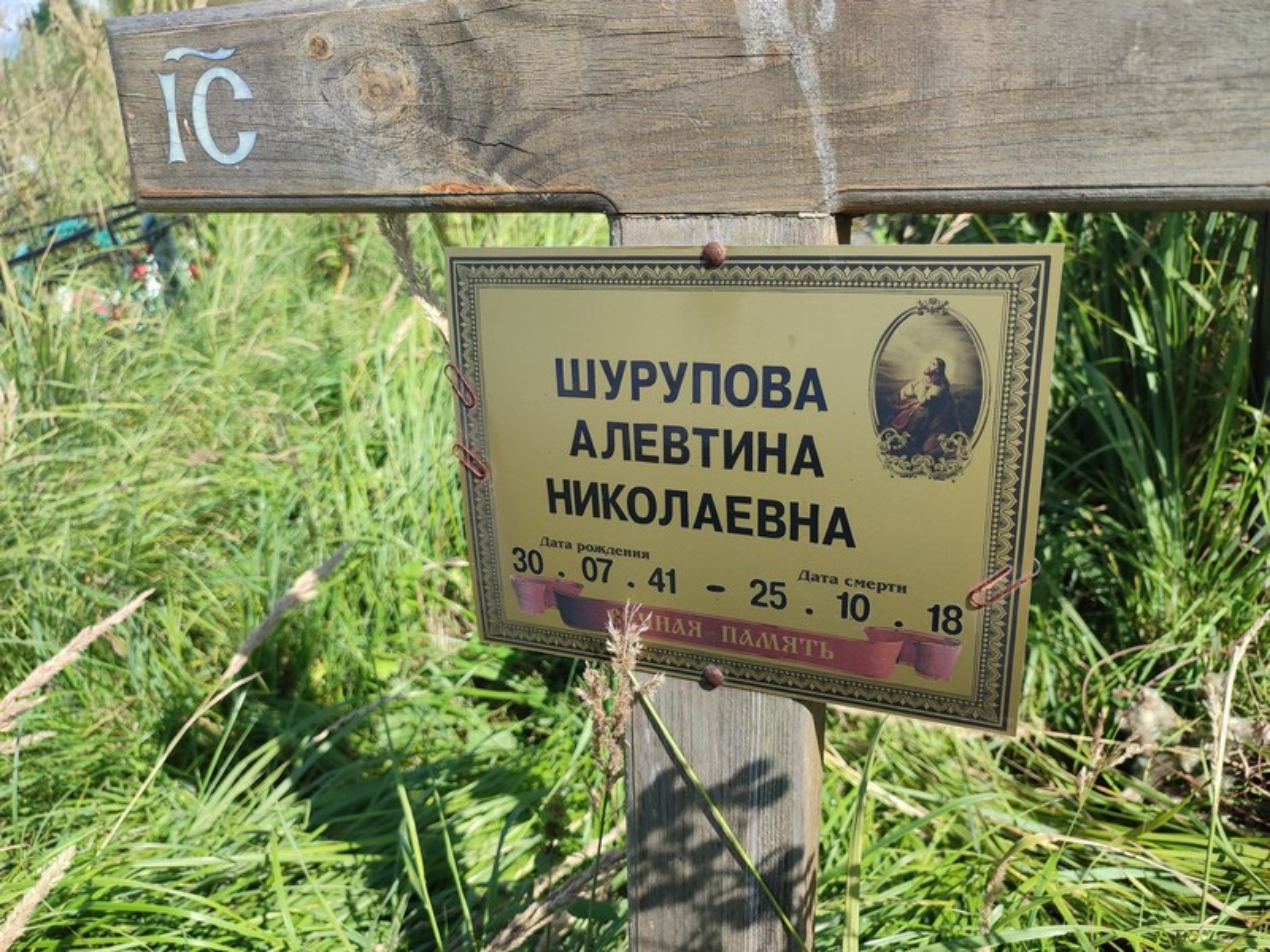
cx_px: 635
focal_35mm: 25
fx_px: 917
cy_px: 476
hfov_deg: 69.4
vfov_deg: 54.9
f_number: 1.9
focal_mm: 6.04
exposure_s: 1/306
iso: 50
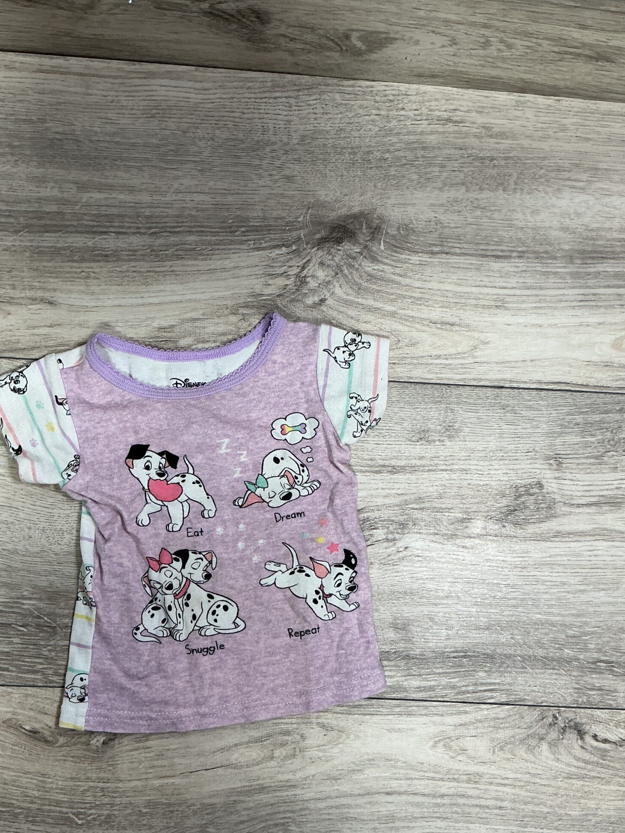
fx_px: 915
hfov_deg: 37.7
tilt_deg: -83.6
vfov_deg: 48.8
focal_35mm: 38
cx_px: 278
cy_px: 481
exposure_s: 1/50
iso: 40
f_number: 1.8
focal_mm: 3
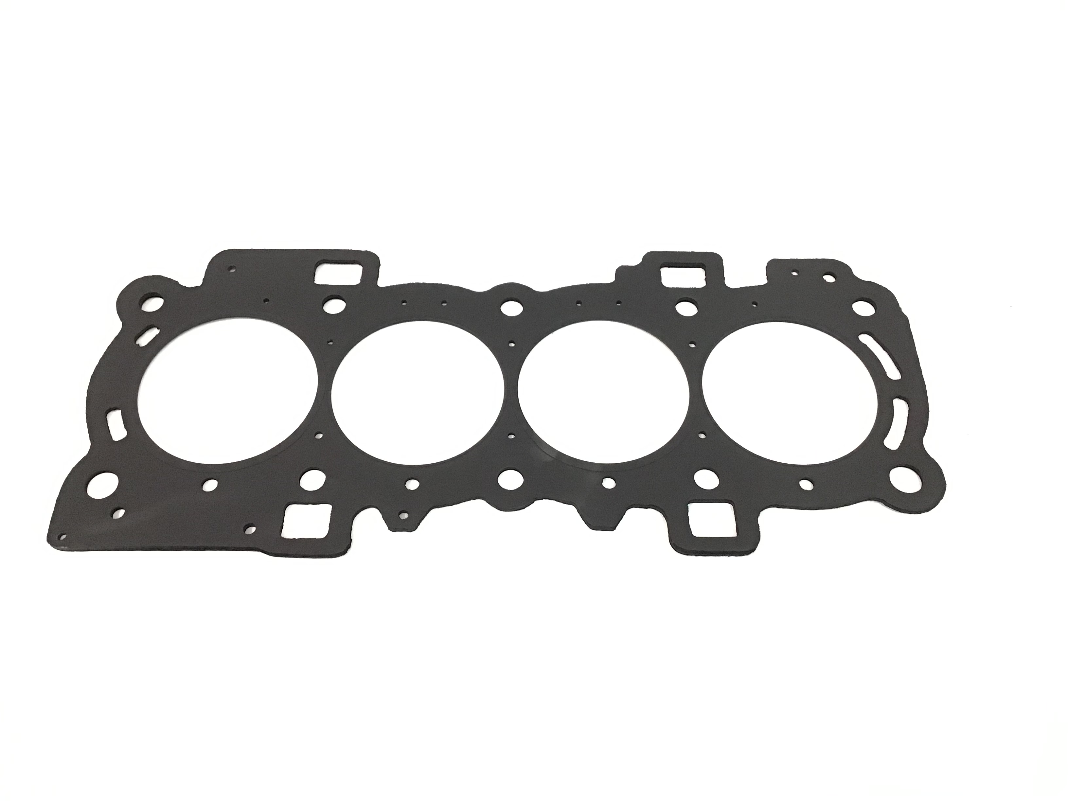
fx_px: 956
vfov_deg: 45.4
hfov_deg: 58.4
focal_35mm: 31
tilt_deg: -57.2
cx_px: 534
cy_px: 400
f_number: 2.4
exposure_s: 1/24
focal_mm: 3.3
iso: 200
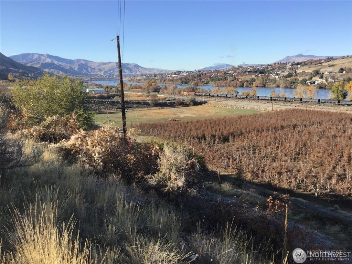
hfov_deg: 58.4
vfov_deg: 45.4
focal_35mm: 31
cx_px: 176
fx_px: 315
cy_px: 132
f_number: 2.4
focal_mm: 3.3
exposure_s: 1/886
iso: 25
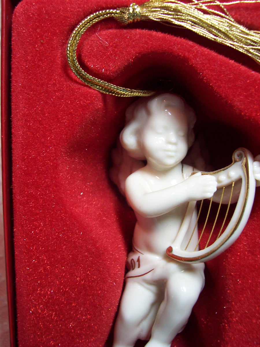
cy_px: 174
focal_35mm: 37
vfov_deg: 50.1
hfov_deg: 38.7
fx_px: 371
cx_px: 130
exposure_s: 1/30
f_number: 2.8
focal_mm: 5.6
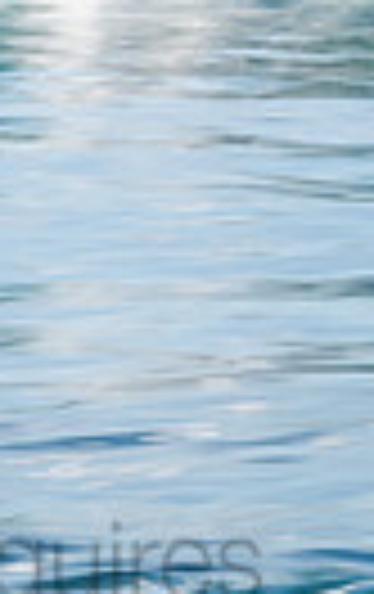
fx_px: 43420
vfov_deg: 0.8
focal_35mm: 2674
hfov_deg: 0.5
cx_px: -56
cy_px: -206
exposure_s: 1/25
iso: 64
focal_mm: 500
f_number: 32
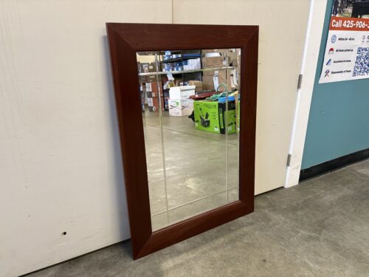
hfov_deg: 67.3
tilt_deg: -20.1
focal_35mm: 26
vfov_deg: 53.1
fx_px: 277
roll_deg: -0.2
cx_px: 184
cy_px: 138
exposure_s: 1/60
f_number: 1.6
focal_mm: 5.96
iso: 200
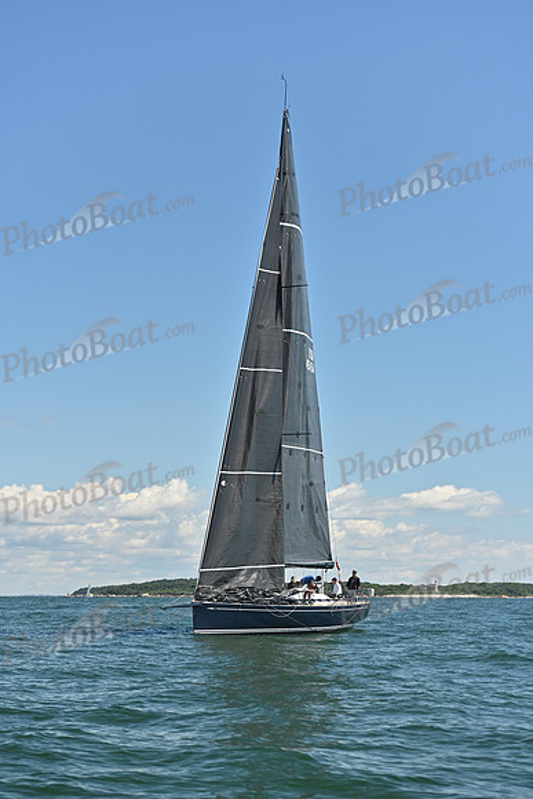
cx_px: 266
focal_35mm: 78
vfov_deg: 26.0
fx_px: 1731
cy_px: 400
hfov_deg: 17.5
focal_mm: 78
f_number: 4
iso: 250
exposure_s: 1/1250
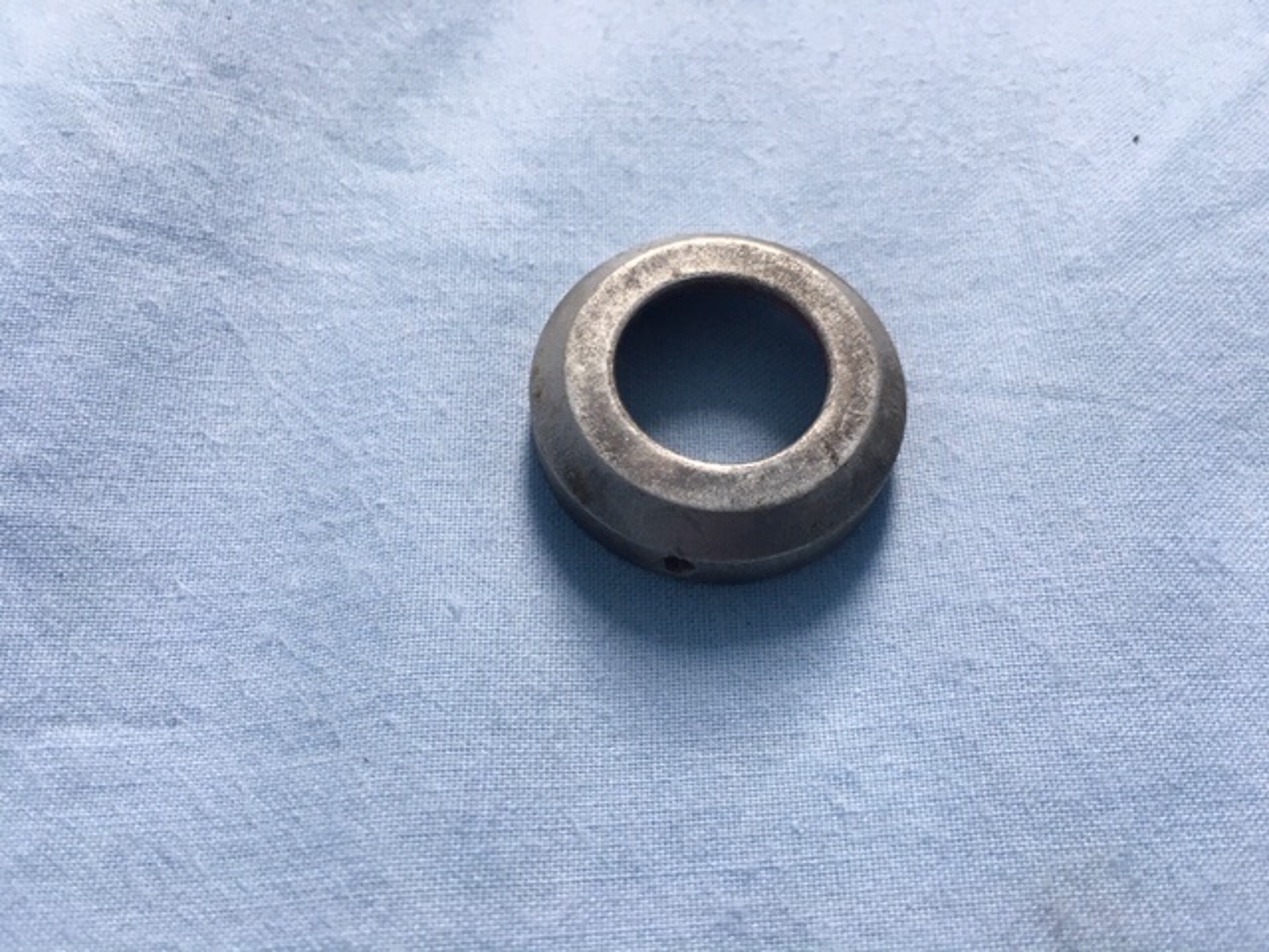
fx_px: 1063
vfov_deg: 48.2
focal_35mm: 29
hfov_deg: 61.7
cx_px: 634
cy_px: 476
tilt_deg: -65.3
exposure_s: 1/33
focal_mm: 4.15
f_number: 2.2
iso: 40
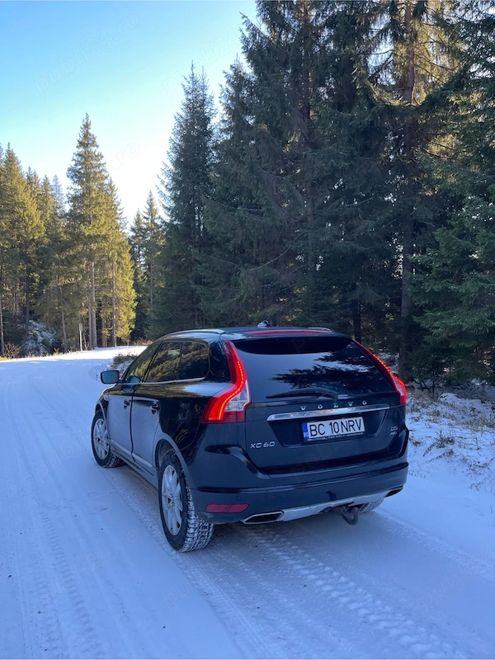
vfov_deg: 69.4
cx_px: 248
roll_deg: +1.1
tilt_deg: -1.9
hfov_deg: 54.9
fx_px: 477
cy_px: 330
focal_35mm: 25
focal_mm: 5.1
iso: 32
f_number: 1.6
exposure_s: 1/169
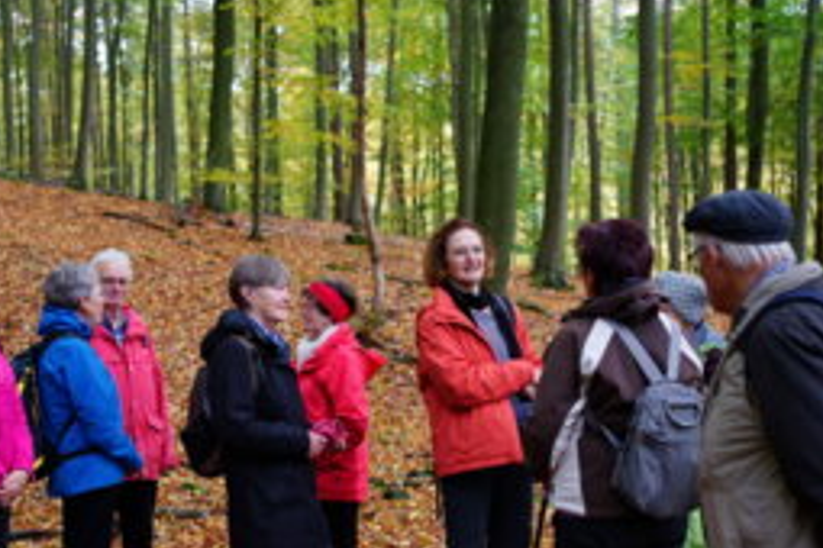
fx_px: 1257
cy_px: 340
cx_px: 284
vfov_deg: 24.6
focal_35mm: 55
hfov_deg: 35.9
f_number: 2.8
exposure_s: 1/60
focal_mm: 35
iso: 1000
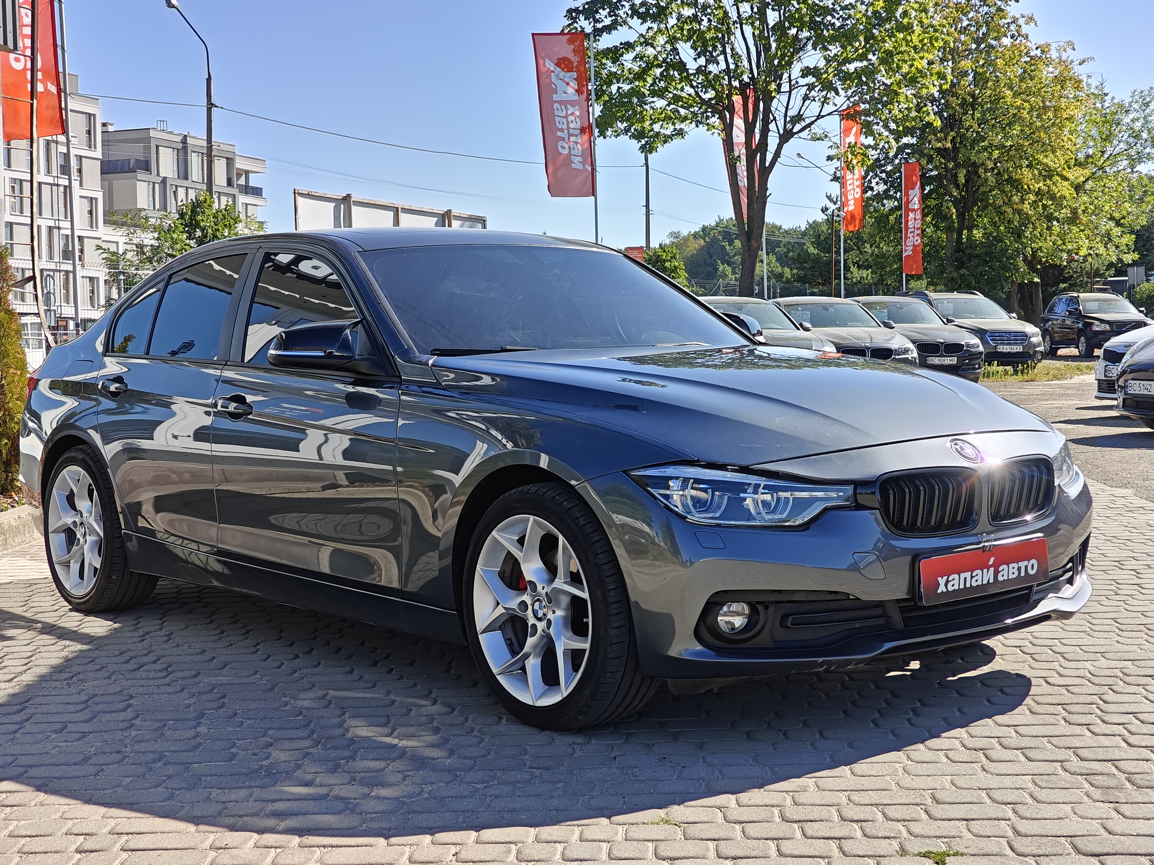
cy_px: 432
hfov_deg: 40.4
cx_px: 577
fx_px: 1567
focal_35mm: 47
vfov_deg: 30.9
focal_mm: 7.08
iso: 50
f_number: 2
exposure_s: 1/1403
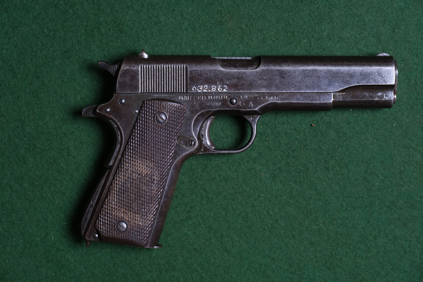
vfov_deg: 17.1
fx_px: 940
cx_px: 212
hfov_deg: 25.4
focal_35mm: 80
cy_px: 141
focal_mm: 53.3
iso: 320
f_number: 5
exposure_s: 1/160
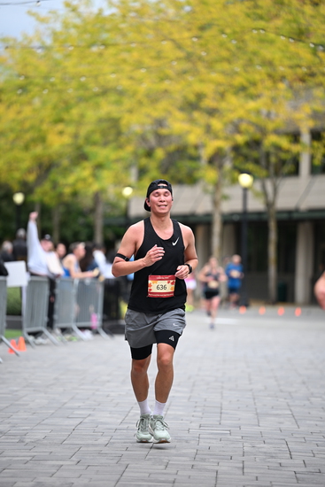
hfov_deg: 8.1
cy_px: 244
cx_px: 162
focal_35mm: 170
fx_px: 2300
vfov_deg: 12.1
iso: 640
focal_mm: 170
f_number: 2.8
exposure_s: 1/2000
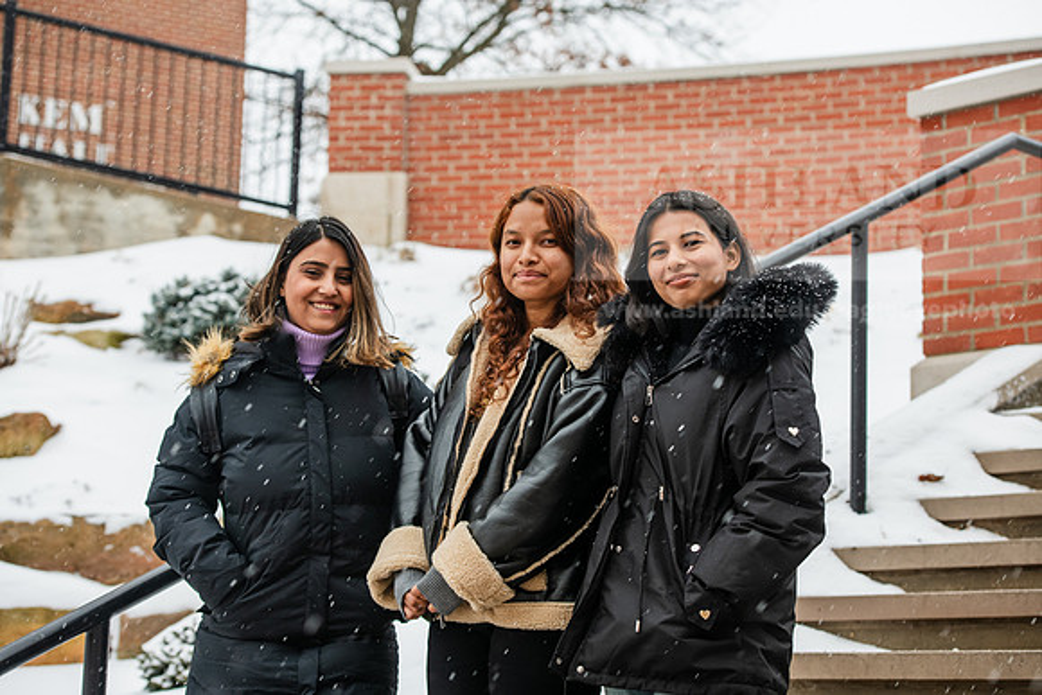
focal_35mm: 80
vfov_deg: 17.1
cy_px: 348
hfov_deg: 25.4
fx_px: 2316
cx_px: 521
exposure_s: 1/200
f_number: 5
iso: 400
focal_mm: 80
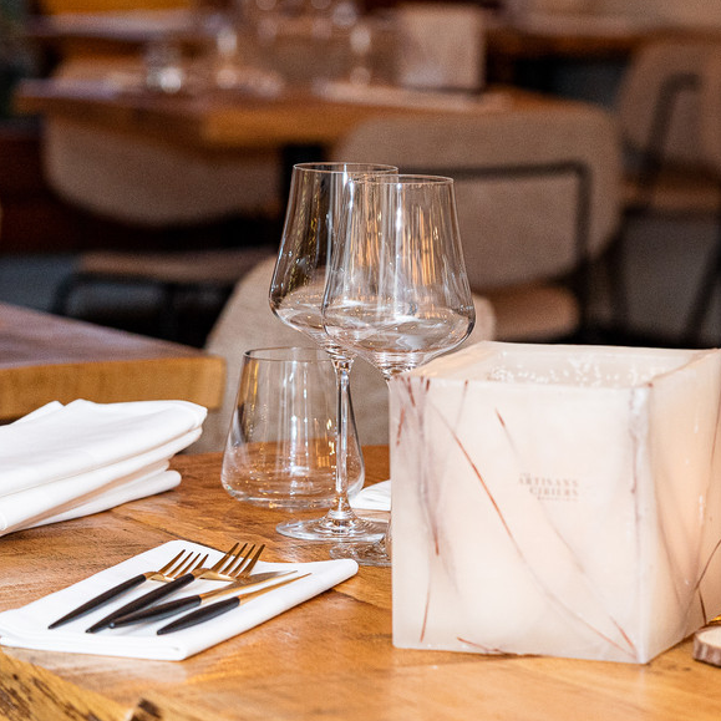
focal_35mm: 169
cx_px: 577
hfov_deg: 10.3
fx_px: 3982
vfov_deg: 10.3
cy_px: 426
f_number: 4.5
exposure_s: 1/125
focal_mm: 90
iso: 2000
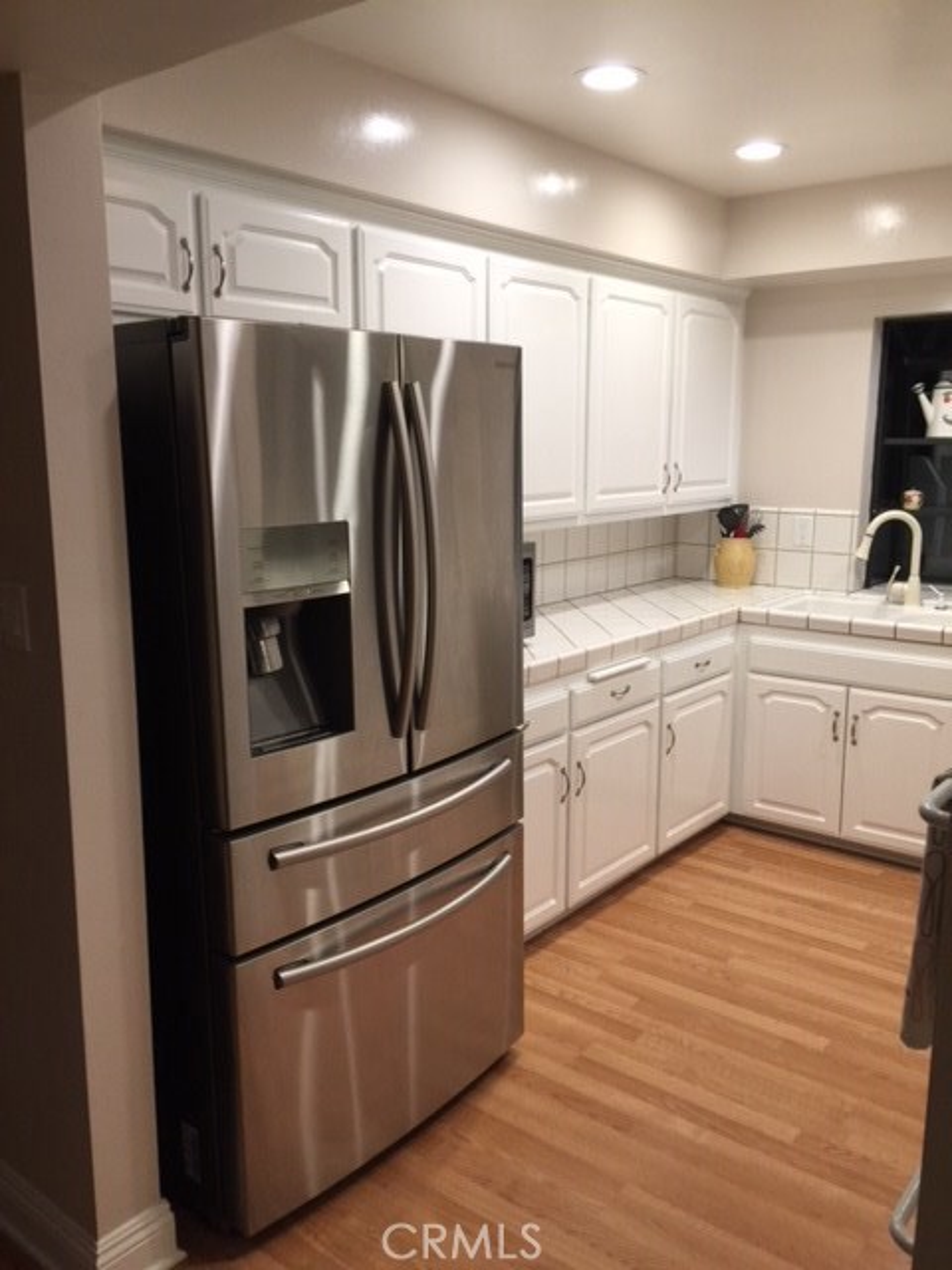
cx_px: 476
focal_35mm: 29
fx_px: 1063
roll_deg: -0.8
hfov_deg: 48.2
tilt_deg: -10.1
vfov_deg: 61.7
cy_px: 635
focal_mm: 4.15
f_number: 2.2
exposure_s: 1/30
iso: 32
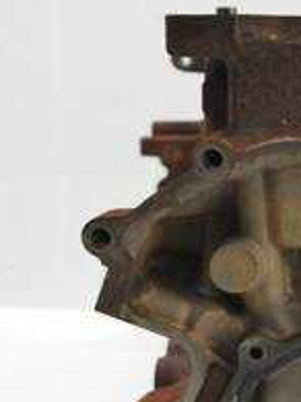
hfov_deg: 19.0
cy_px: 216
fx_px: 859
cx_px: 344
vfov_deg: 26.3
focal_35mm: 74
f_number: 3.6
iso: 1000
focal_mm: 15
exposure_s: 1/125
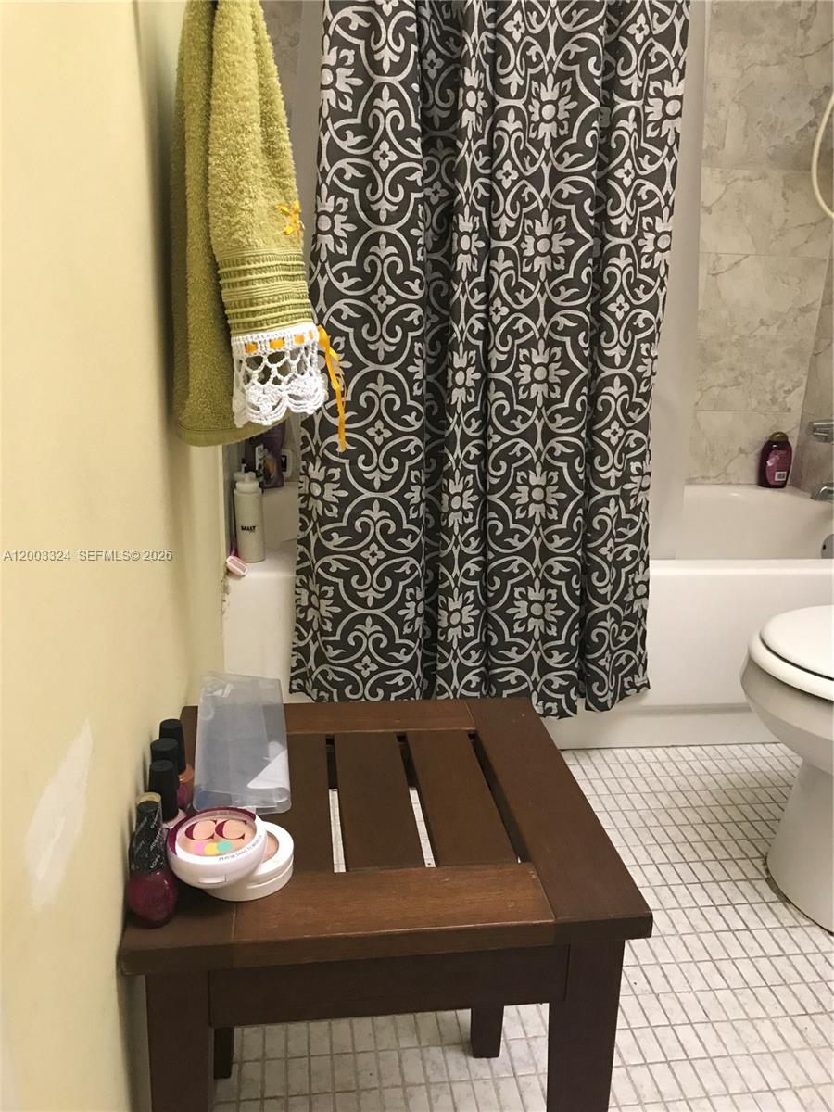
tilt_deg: -16.5
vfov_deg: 63.4
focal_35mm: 28
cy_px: 556
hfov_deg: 49.7
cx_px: 417
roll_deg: -0.6
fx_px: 899
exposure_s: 1/13
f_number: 1.8
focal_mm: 3.99
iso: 100
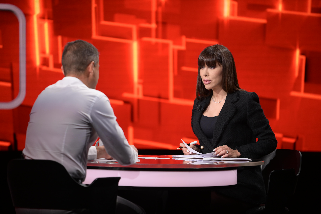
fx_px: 1782
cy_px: 107
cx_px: 160
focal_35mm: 200
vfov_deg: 6.9
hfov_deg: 10.3
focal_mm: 200
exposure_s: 1/200
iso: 640
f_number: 2.8
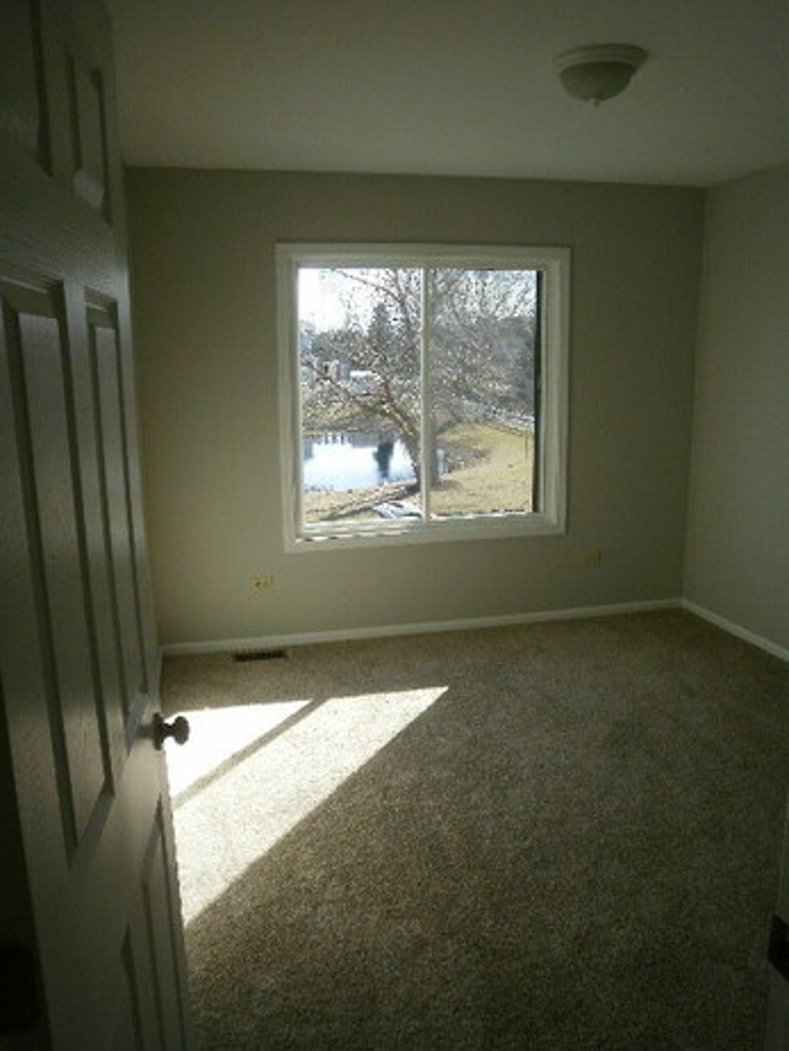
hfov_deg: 51.4
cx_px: 398
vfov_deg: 65.3
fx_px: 820
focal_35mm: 27
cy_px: 530
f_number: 2.6
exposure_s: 1/400
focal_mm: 4.65
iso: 100
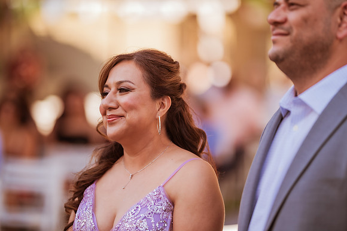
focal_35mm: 135
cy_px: 116
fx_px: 1300
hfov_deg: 15.2
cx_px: 174
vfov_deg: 10.1
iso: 125
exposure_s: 1/1250
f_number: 1.8
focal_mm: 135
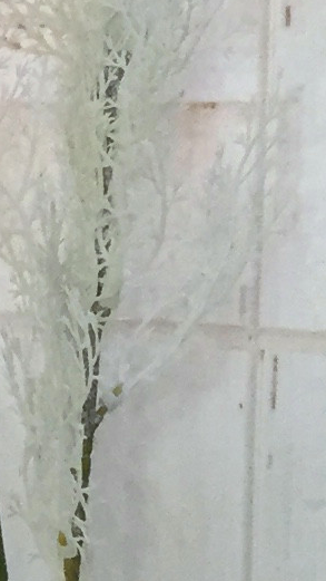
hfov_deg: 6.0
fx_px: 3043
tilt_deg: -20.3
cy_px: 530
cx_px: -208
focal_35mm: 198
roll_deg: +0.6
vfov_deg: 10.8
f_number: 2.2
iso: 50
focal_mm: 4.15
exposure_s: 1/33
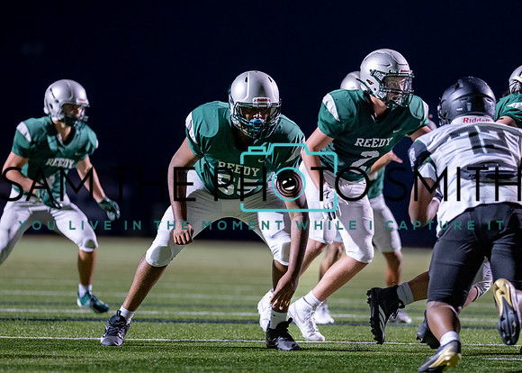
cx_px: 275
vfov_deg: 6.8
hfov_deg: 9.5
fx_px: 3135
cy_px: 220
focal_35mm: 212
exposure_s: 1/1000
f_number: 1.8
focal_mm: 135
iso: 2000
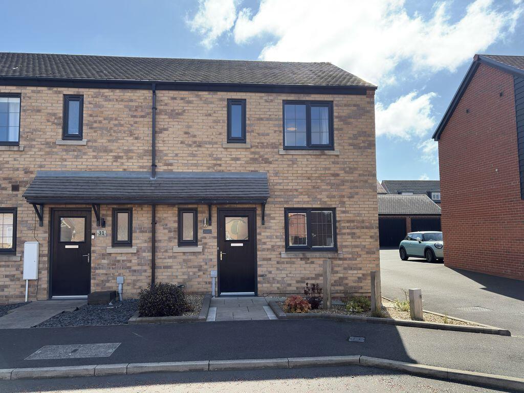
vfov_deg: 53.1
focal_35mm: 26
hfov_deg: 67.3
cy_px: 196
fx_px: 394
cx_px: 262
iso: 40
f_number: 1.6
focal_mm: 5.96
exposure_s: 1/1828
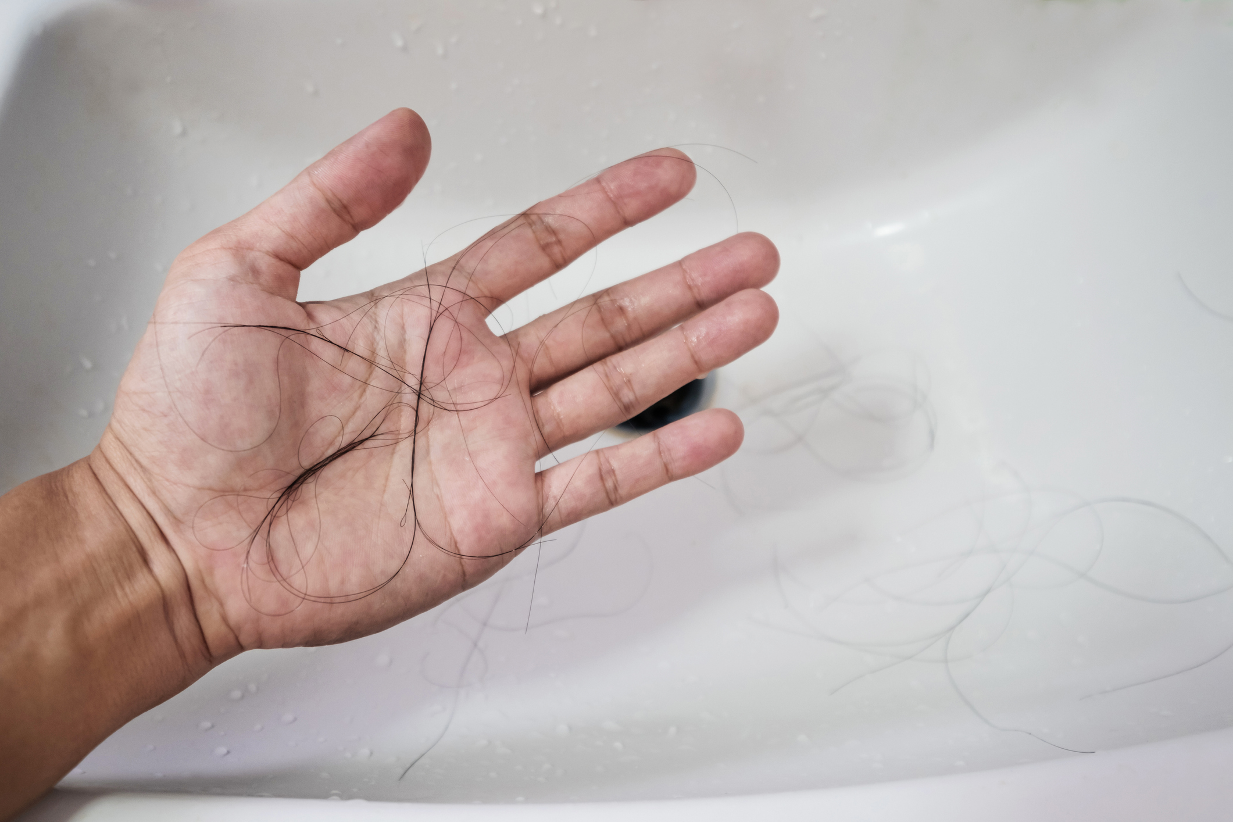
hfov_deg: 60.3
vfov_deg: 42.3
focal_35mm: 31
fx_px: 1062
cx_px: 616
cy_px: 411
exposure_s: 1/30
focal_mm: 20.9
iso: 500
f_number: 4
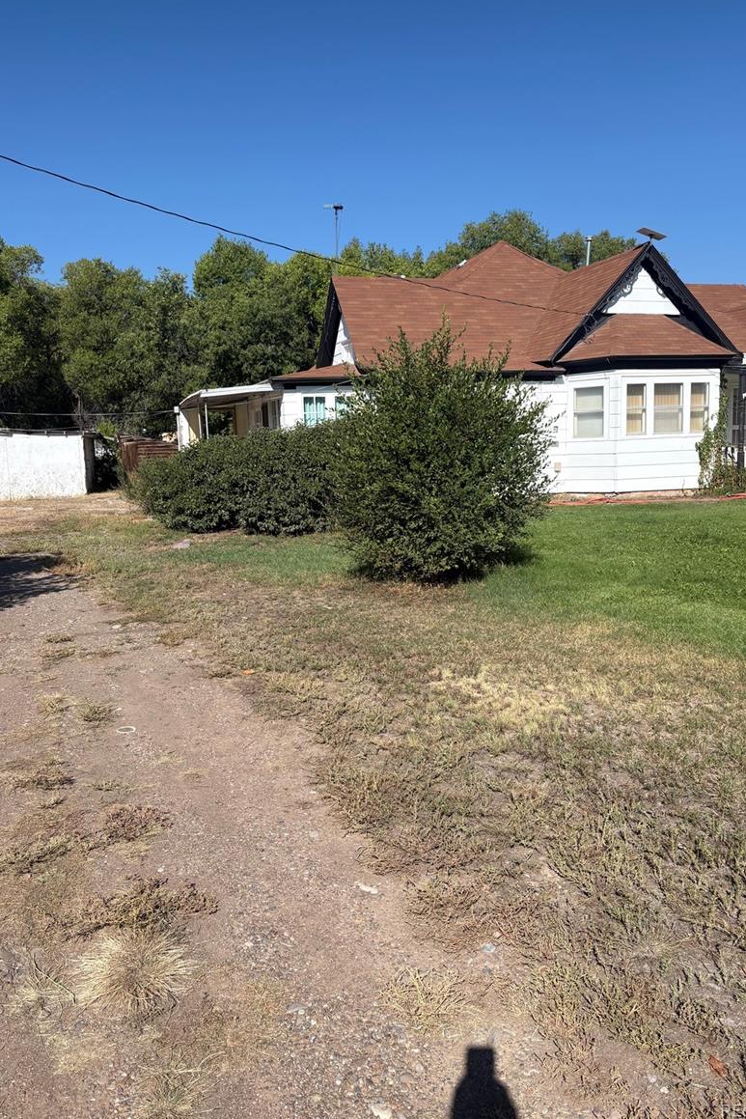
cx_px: 373
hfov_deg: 46.4
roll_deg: +1.9
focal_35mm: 28
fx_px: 870
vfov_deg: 65.5
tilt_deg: -5.8
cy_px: 544
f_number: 1.6
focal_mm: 5.96
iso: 50
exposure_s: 1/3279
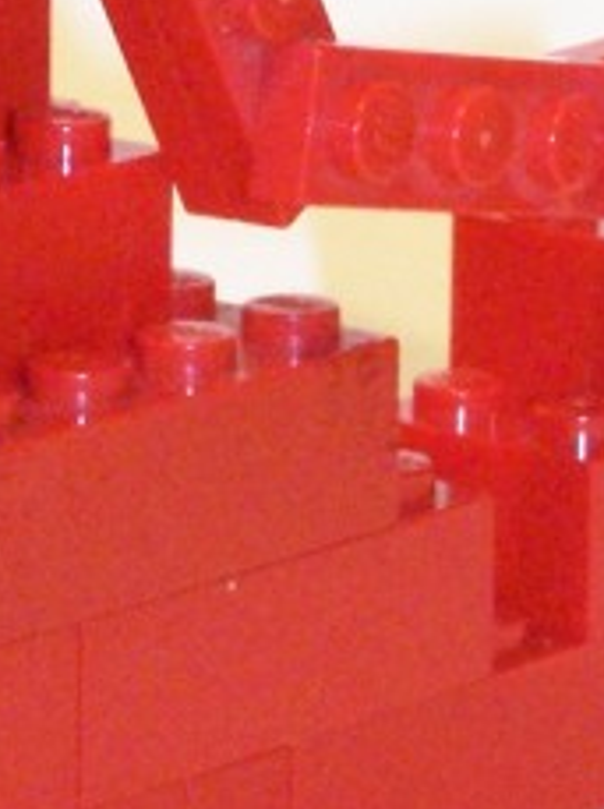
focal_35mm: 309
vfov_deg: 6.4
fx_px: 7209
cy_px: -311
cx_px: -434
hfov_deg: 4.7
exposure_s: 1/4
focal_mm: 11.5
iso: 400
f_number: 6.3
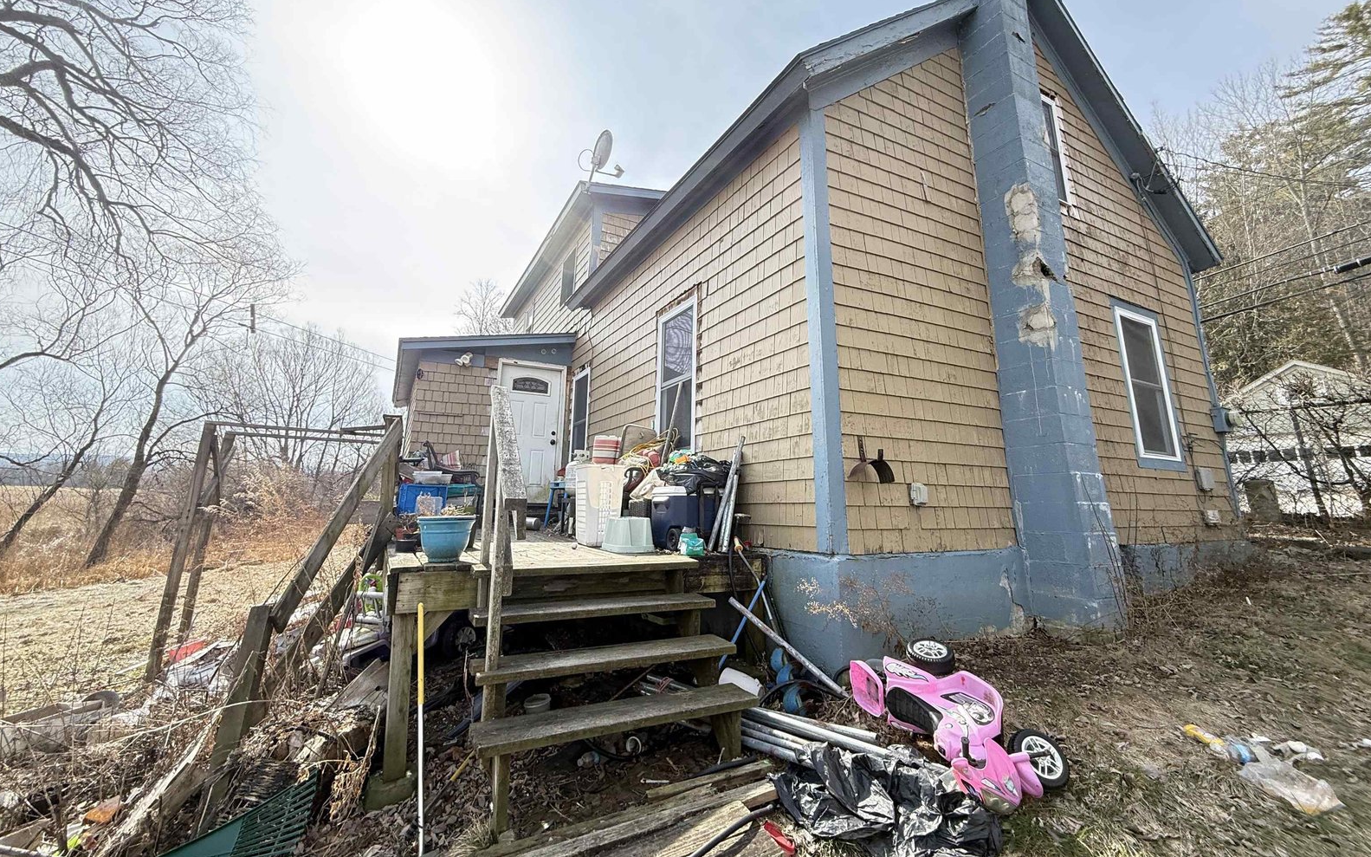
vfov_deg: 74.5
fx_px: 560
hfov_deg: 101.5
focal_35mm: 15
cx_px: 683
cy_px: 375
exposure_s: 1/479
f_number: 2.2
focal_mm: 2.22
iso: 64
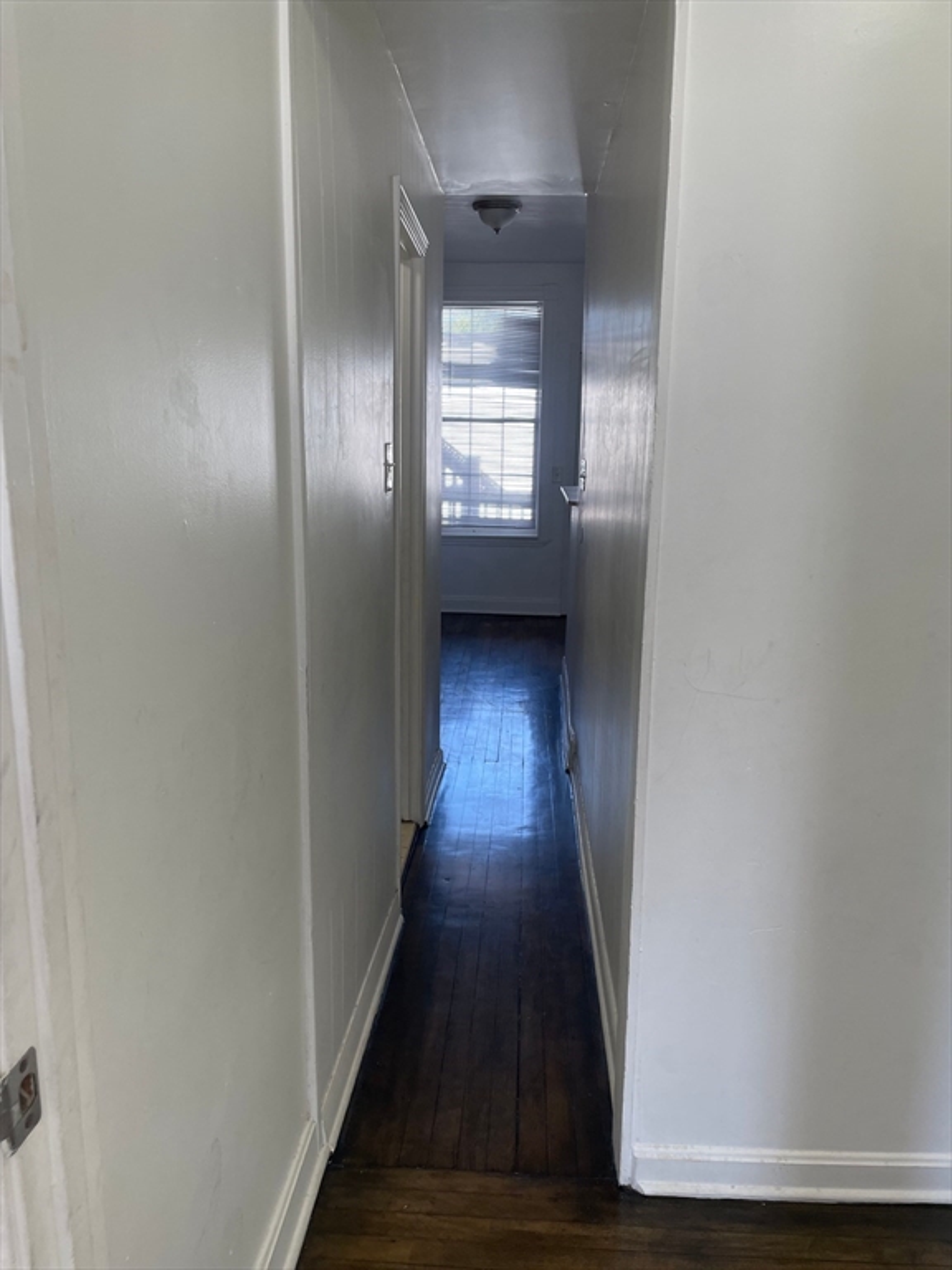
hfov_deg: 53.1
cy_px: 635
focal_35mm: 26
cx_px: 476
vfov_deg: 67.3
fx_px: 953
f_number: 1.6
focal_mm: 4.2
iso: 40
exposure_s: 1/120
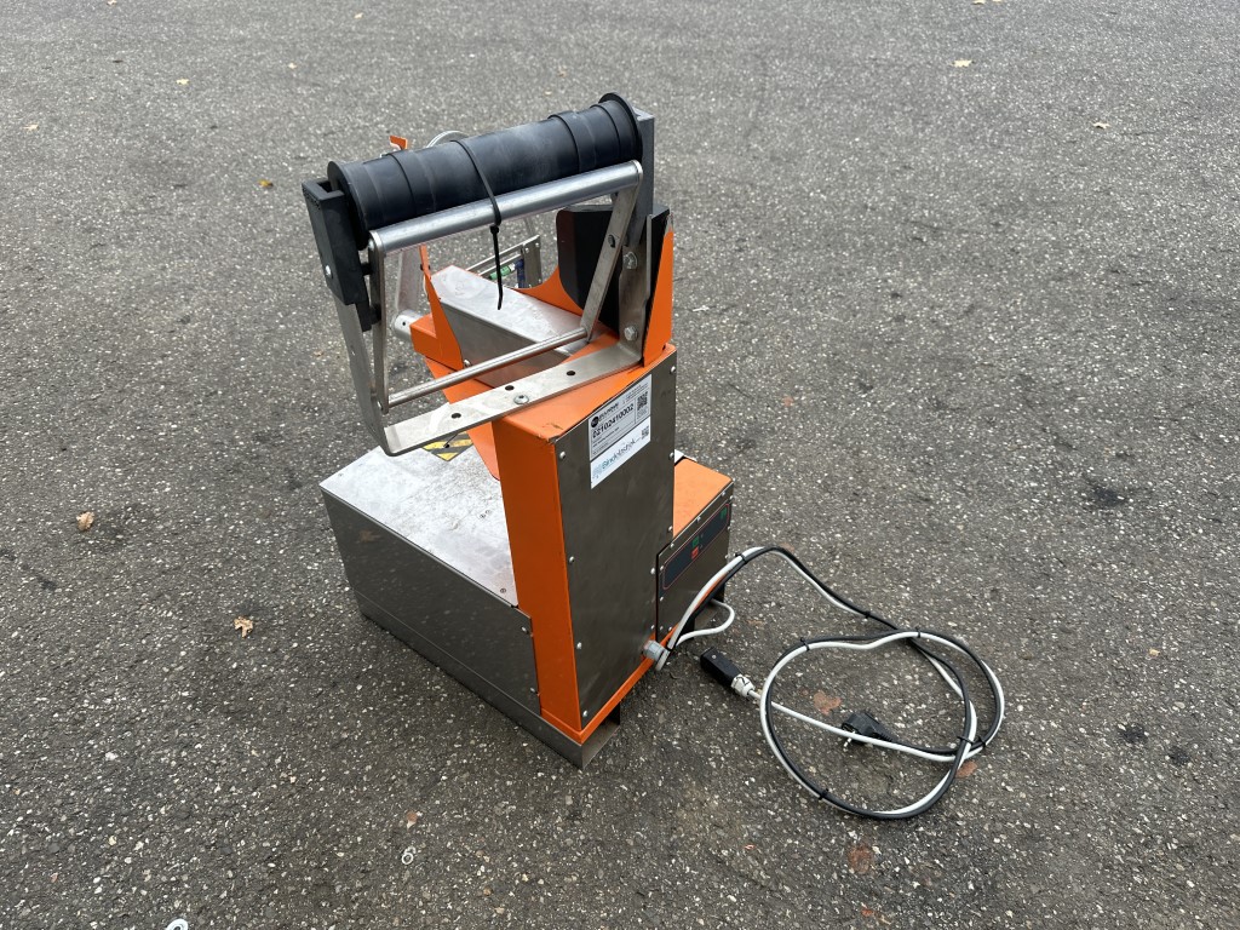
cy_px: 465
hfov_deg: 71.6
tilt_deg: -39.1
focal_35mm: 24
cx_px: 620
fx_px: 860
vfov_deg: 56.8
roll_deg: +0.7
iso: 64
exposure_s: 1/162
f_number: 1.78
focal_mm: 6.86
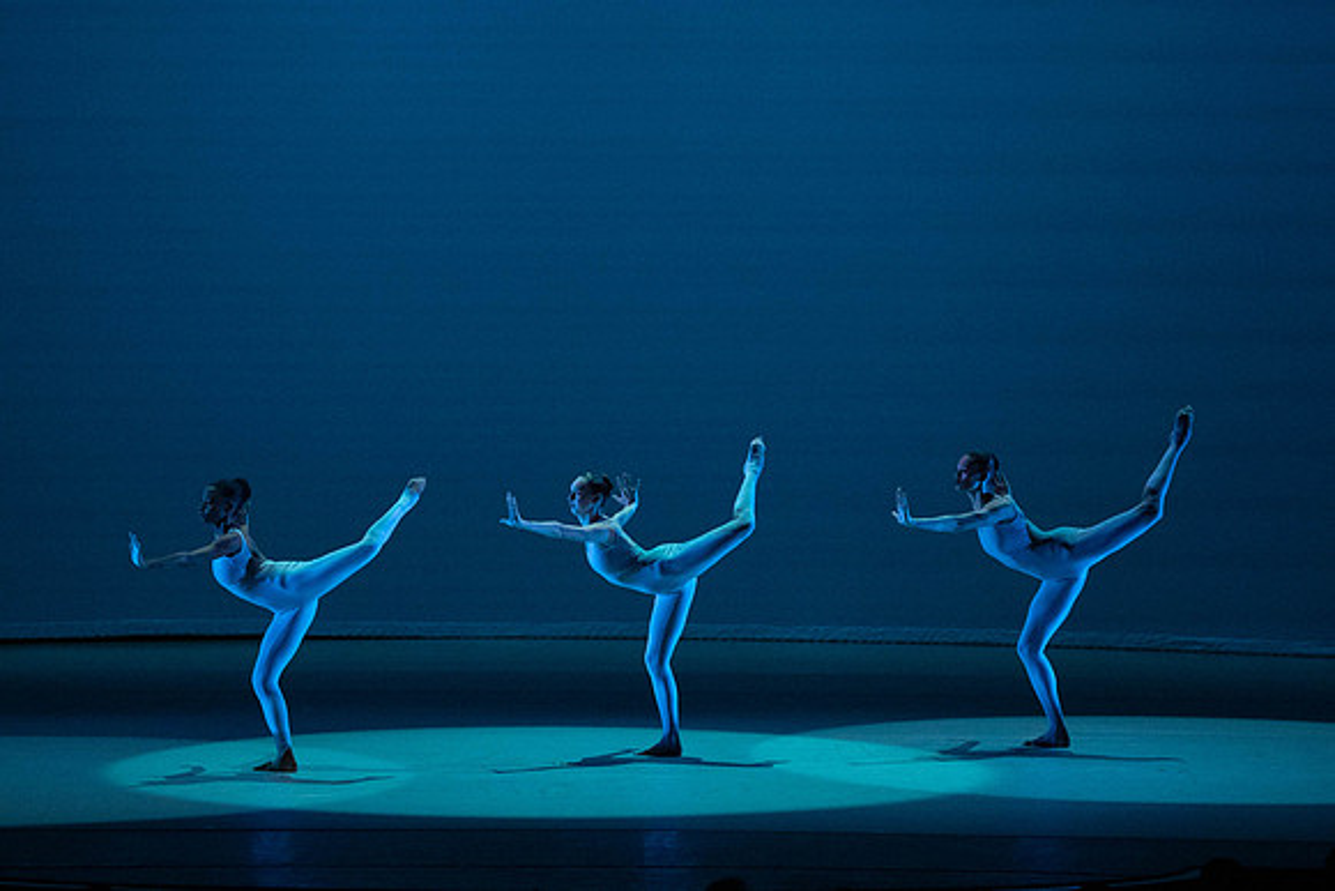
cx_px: 668
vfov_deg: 7.7
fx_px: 6639
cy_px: 446
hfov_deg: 11.5
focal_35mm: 179
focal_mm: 179
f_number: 5.6
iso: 16000
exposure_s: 1/400
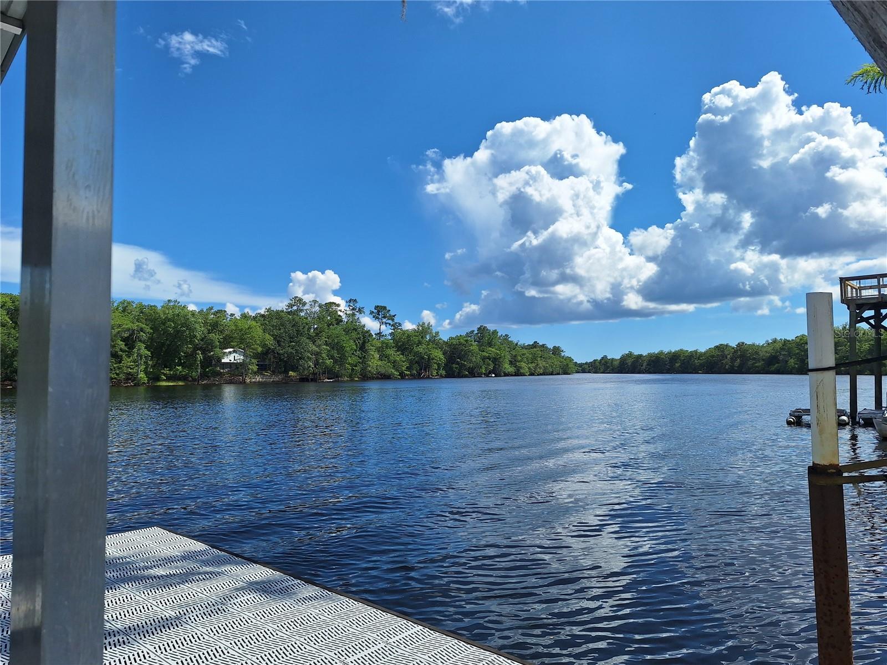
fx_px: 589
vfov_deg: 58.9
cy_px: 332
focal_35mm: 23
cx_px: 444
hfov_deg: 73.9
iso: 40
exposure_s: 1/4785
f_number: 1.8
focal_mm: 5.54
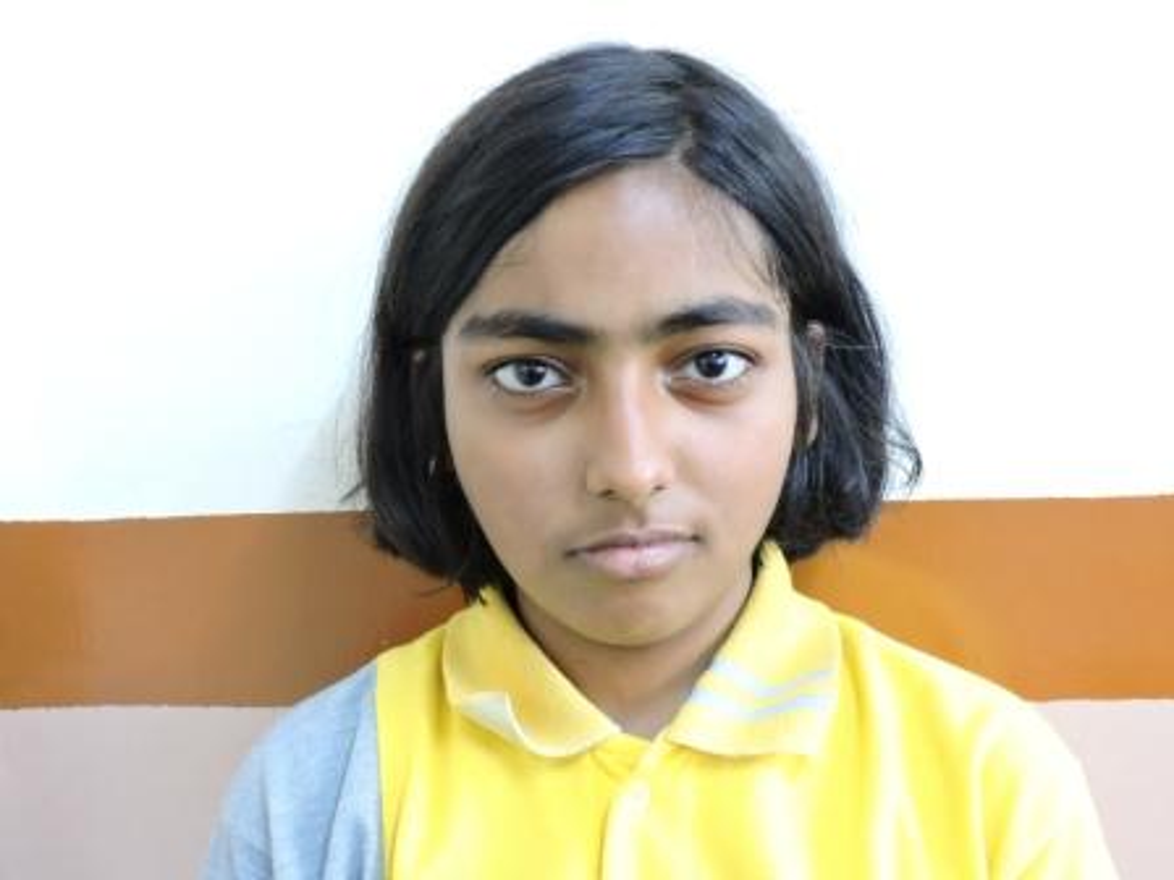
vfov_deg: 33.6
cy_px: 440
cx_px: 587
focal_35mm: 43
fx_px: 1458
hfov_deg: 43.9
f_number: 3.4
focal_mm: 7.7
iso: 800
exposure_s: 1/13
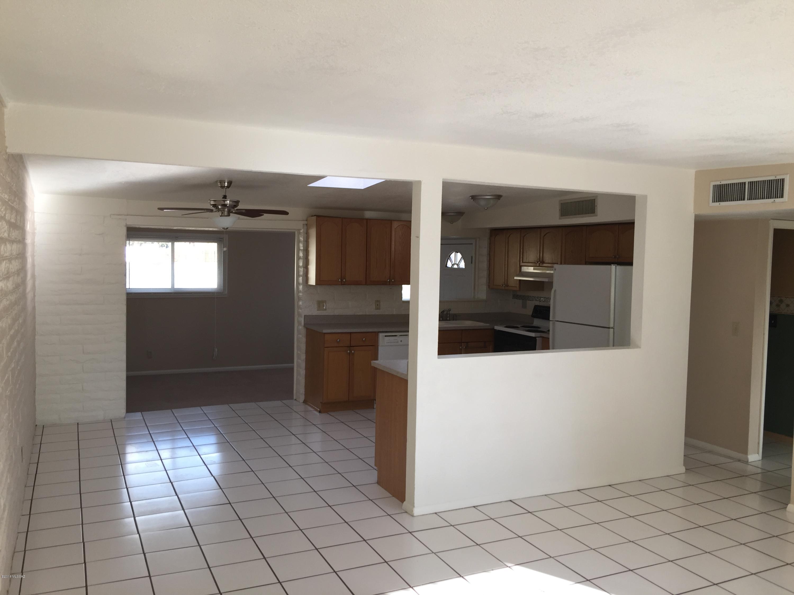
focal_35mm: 29
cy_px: 298
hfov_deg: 61.7
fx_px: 665
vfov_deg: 48.2
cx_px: 397
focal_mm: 4.15
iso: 32
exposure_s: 1/60
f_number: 2.2
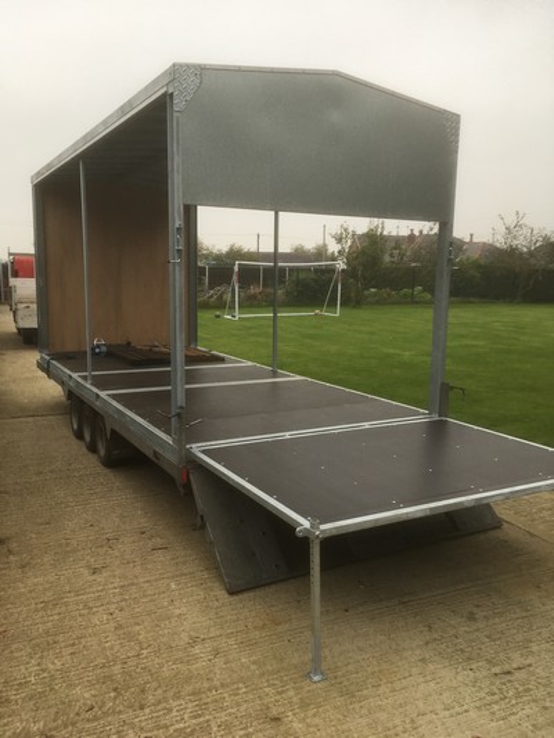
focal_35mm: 29
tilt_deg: -8.8
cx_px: 277
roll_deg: -0.8
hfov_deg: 48.2
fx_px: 619
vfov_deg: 61.6
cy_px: 369
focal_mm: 4.15
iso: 32
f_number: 2.2
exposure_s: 1/50
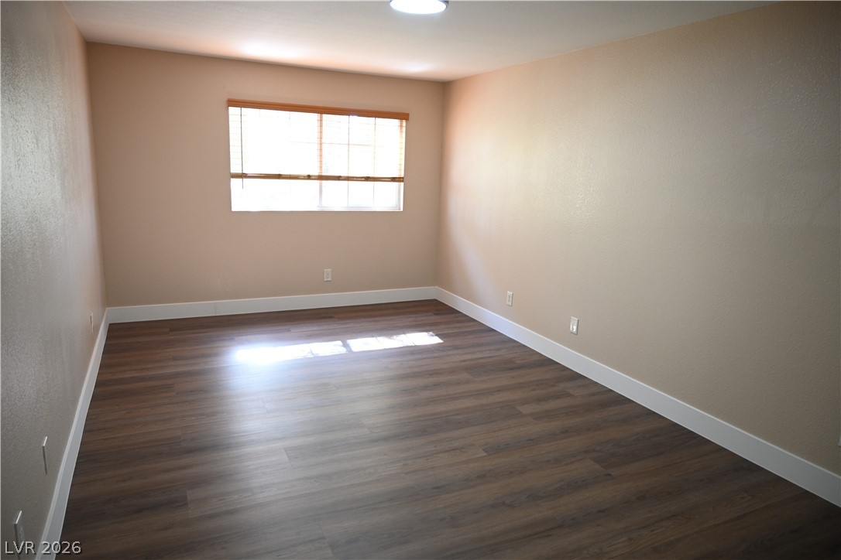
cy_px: 280
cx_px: 420
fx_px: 561
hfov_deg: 73.7
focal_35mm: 24
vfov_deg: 53.1
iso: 720
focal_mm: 24
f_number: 4
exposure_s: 1/40
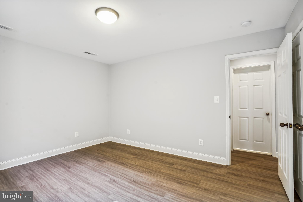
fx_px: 135
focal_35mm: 16
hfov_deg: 96.7
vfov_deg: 73.7
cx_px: 152
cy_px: 101
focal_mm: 16
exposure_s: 3.2
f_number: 8
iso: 100
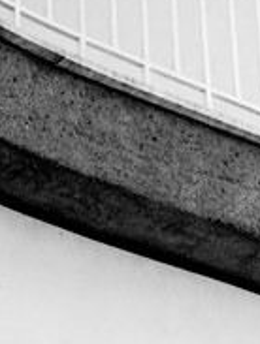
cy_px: 179
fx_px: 2086
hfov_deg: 7.1
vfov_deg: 9.4
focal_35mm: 209
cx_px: 266
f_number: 2.8
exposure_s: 1/640
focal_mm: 55
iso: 400
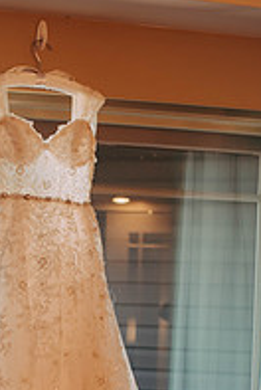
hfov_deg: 12.0
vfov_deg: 17.3
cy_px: 428
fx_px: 1235
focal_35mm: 114
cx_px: 26
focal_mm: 50
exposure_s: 1/200
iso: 400
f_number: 2.2
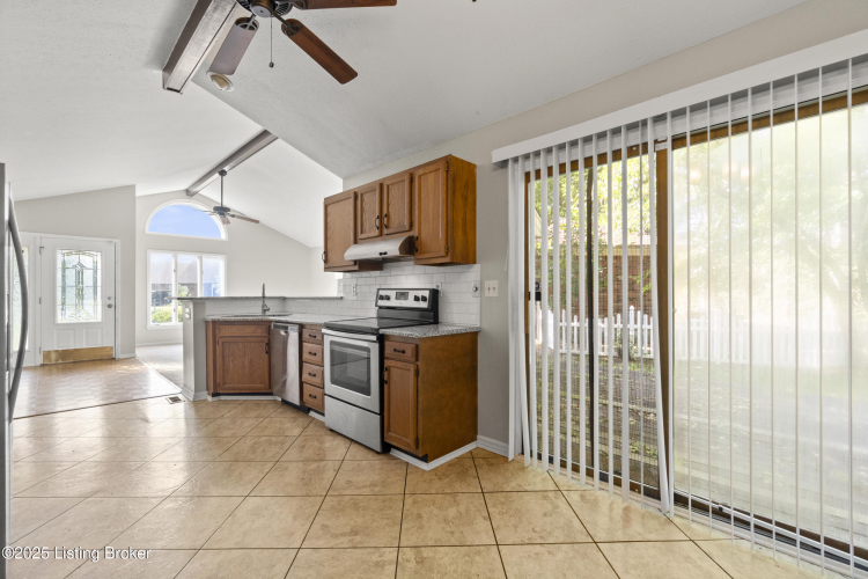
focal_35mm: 15
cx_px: 434
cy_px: 290
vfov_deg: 77.3
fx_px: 362
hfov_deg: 100.4
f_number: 8
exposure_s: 1/15
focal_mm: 10
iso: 400
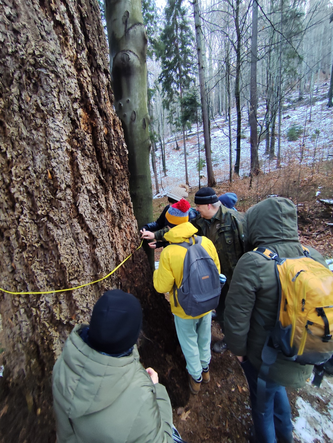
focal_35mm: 16
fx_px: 205
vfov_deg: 94.5
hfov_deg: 78.2
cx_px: 166
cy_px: 222
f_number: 2.2
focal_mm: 1.65
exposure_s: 1/50
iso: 50
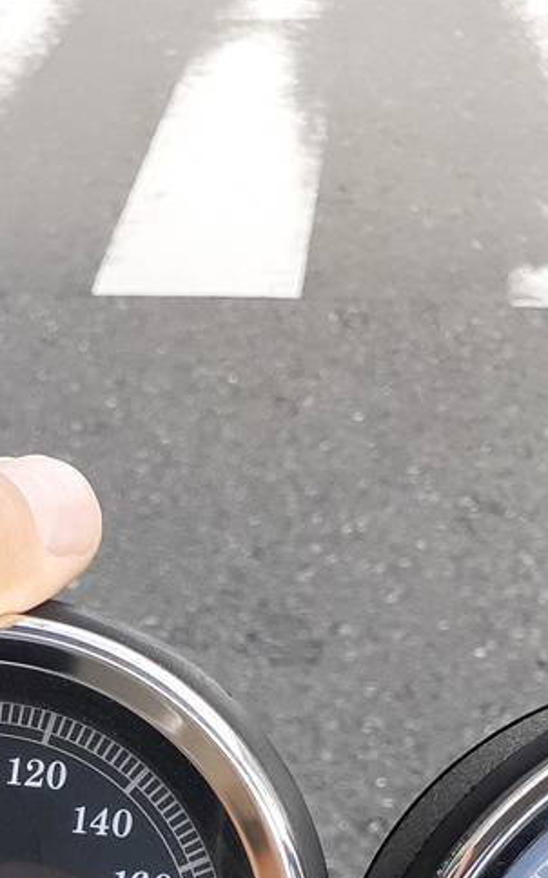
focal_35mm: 71
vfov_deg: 25.7
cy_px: 1079
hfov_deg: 17.3
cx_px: -156
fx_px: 1699
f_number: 1.9
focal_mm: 3.6
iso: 100
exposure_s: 1/255
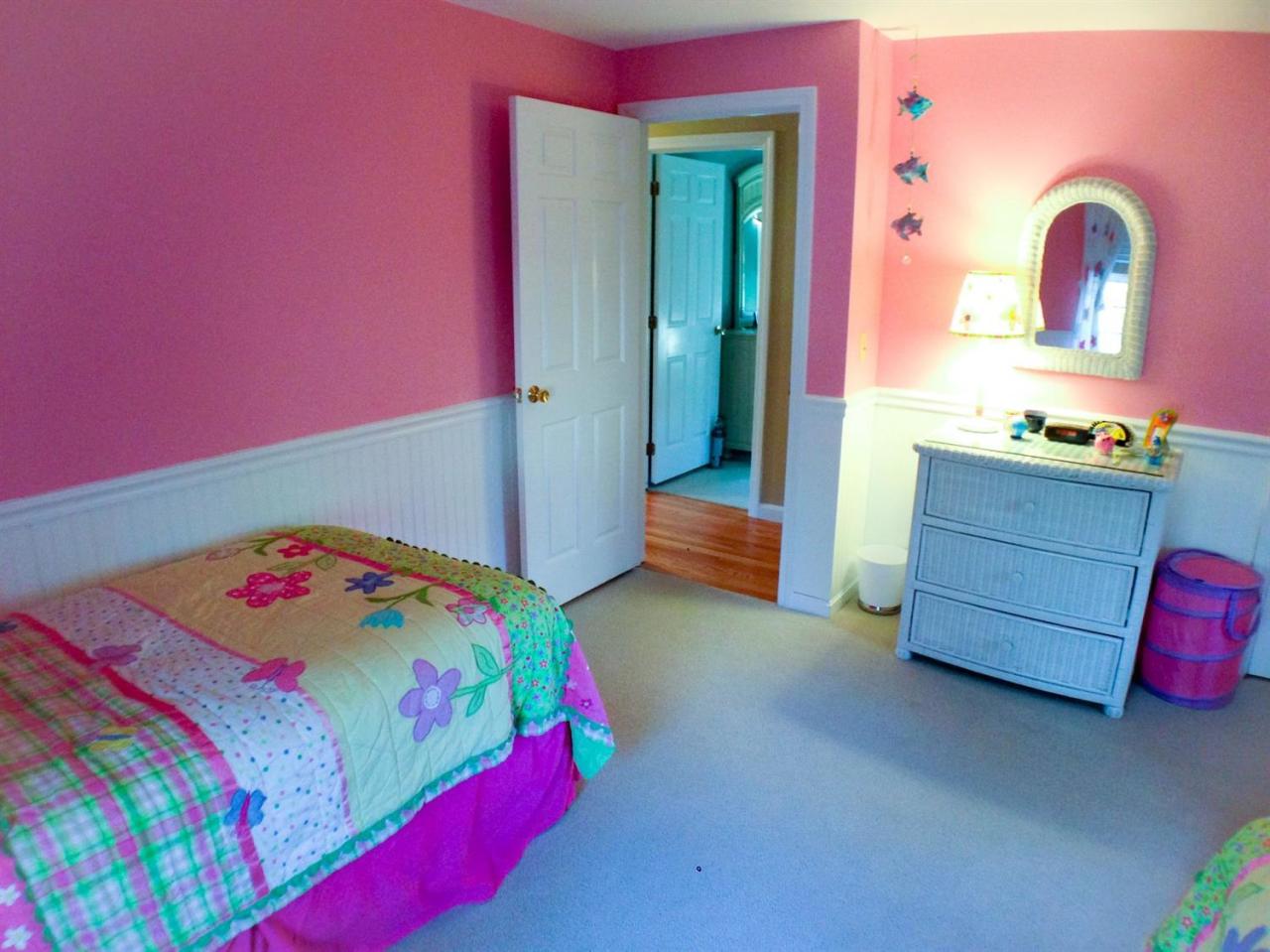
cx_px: 635
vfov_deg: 42.9
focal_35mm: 33
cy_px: 476
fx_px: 1210
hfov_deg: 55.4
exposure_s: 1/20
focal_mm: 4.12
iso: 160
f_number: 2.4
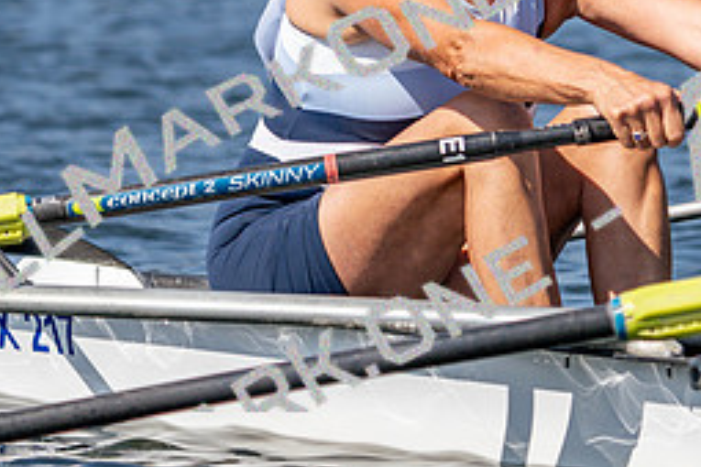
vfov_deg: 3.0
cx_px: 445
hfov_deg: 4.5
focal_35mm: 455
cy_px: -59
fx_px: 8859
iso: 200
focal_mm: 200
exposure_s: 1/2000
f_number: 5.6
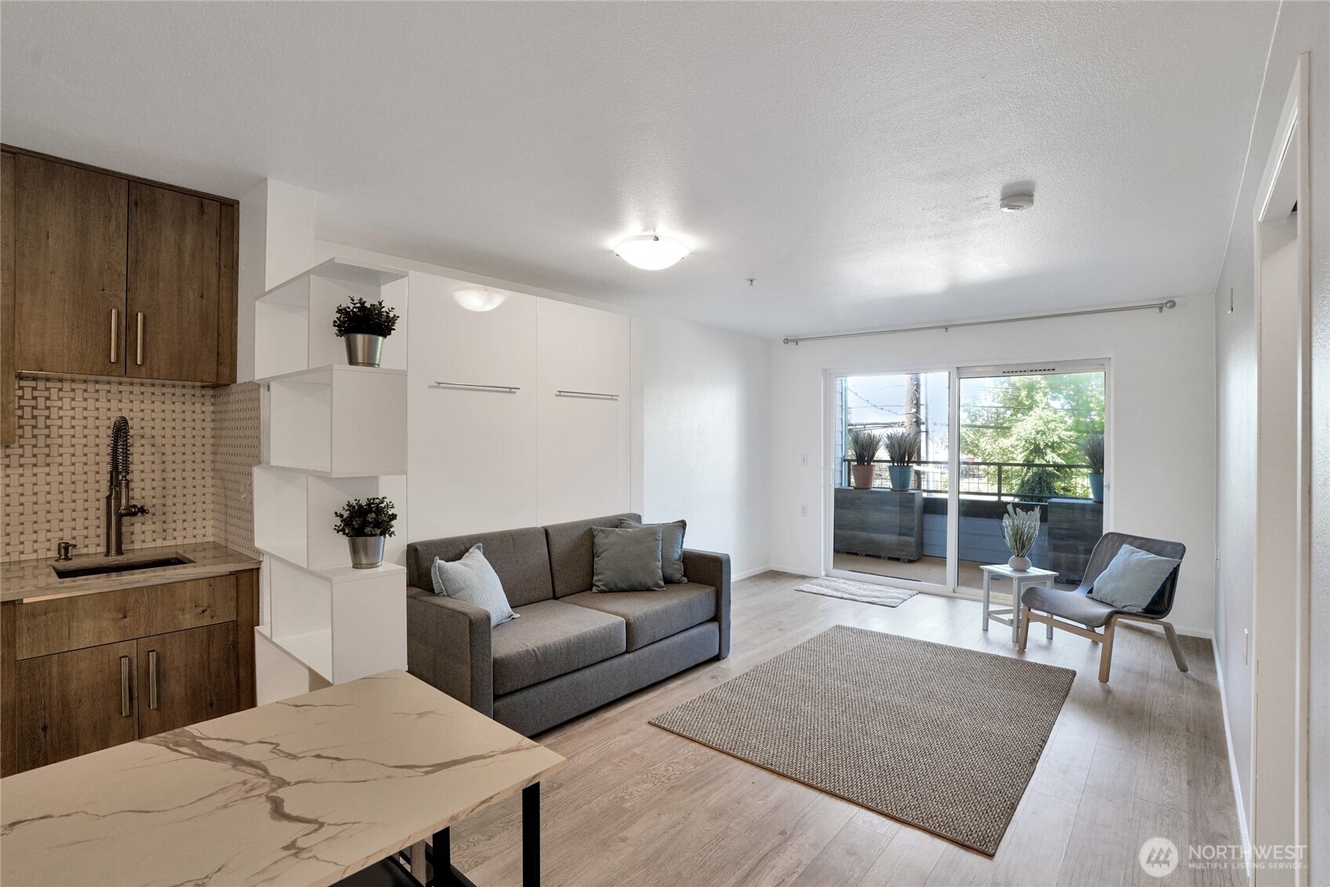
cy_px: 444
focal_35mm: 16
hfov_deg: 96.7
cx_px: 665
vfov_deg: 73.7
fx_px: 591
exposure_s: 1/20
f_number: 8
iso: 400
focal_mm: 16
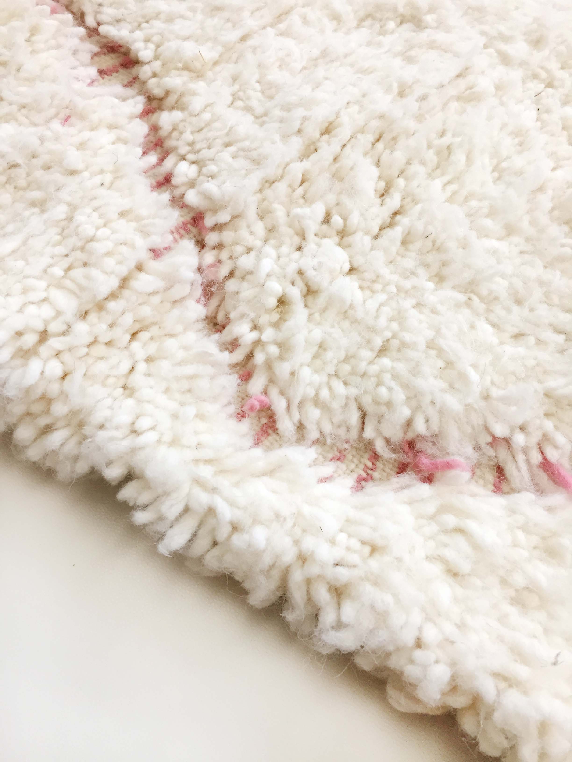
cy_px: 381
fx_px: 639
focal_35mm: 29
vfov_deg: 61.7
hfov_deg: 48.2
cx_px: 286
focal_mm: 4.15
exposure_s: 1/33
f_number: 2.2
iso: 100
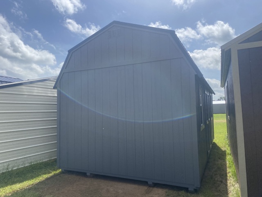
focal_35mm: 26
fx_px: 197
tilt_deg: +5.2
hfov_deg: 67.3
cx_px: 131
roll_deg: +0.8
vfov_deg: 53.1
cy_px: 98
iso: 32
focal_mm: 4.25
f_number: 1.8
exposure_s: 1/2890
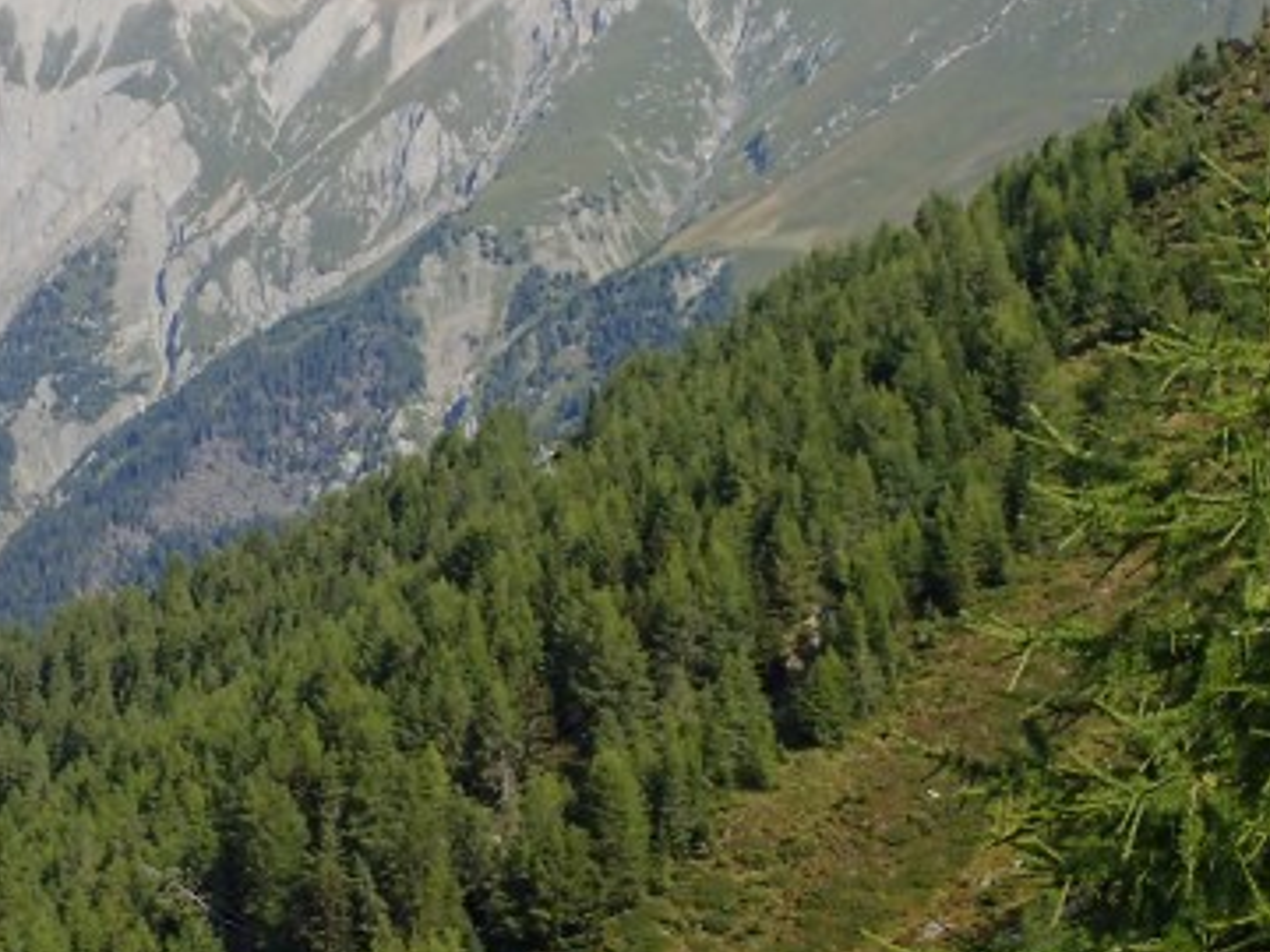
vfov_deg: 16.9
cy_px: 346
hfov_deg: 22.0
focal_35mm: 87
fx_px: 3192
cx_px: 127
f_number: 4
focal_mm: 7.34
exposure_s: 1/1600
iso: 200
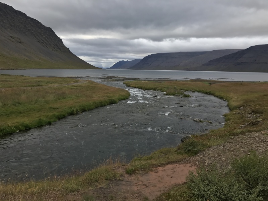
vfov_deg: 49.7
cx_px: 134
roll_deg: -1.5
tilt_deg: -7.8
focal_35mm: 28
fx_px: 217
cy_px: 100
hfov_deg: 63.4
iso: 20
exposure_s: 1/887
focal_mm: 3.99
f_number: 1.8
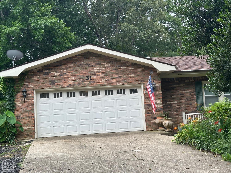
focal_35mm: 48
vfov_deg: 30.3
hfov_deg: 39.7
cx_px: 116
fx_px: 320
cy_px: 86
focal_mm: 6.86
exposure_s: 1/527
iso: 64
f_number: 1.78
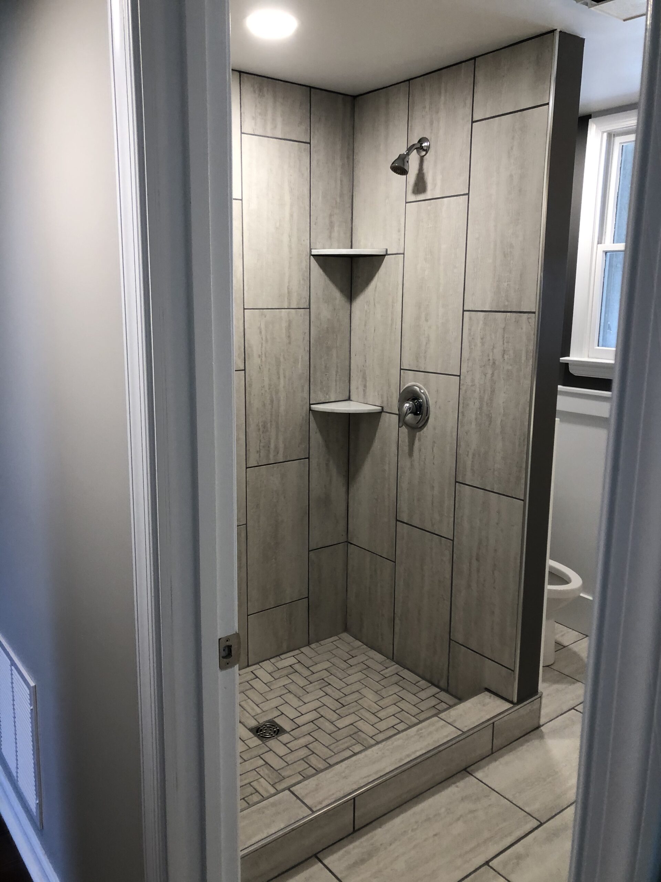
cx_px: 330
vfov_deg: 63.4
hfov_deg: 49.7
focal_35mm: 28
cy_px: 441
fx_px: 713
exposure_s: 1/30
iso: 40
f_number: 1.8
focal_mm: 3.99
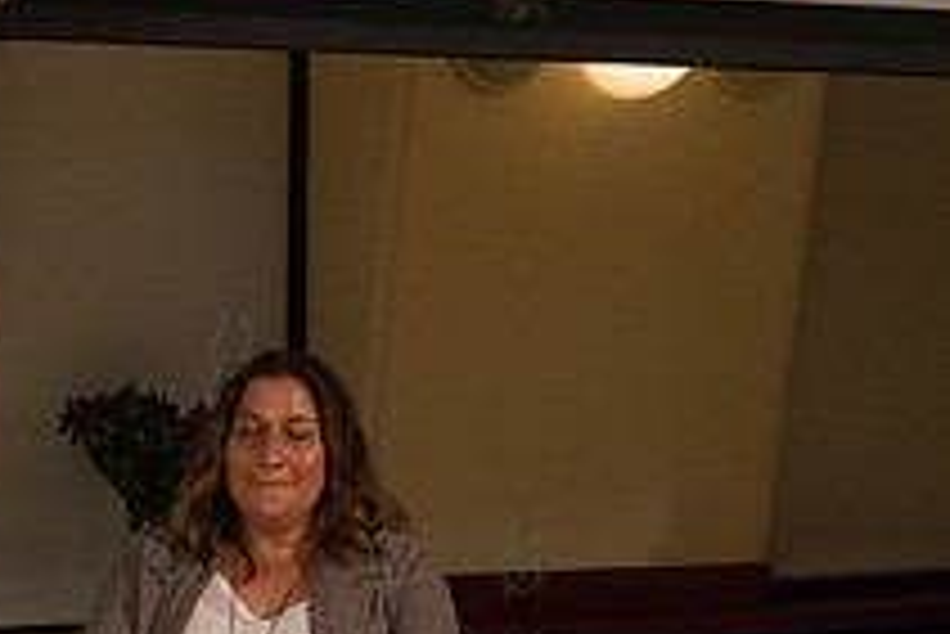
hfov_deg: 18.8
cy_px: 596
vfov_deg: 13.7
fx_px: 2614
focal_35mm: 99
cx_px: -351
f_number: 4
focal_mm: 36
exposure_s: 1/320
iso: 2500
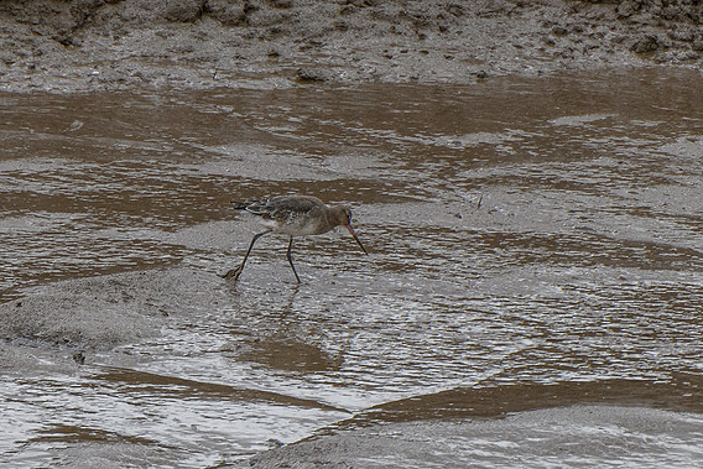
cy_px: 122
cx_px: 365
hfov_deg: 1.7
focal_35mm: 1215
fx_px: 23731
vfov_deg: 1.1
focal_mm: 400
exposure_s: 1/1600
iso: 640
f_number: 6.3
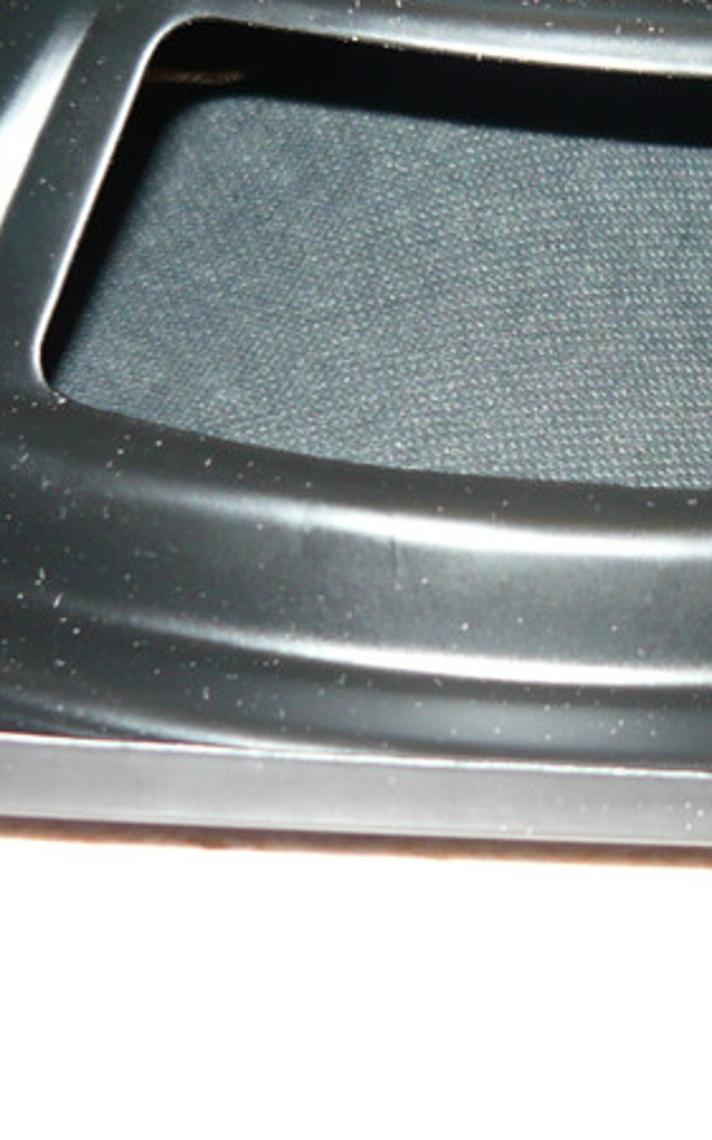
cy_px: 294
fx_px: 2579
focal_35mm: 83
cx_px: 584
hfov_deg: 15.6
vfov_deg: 24.7
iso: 100
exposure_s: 1/30
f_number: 2.8
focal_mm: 5.5
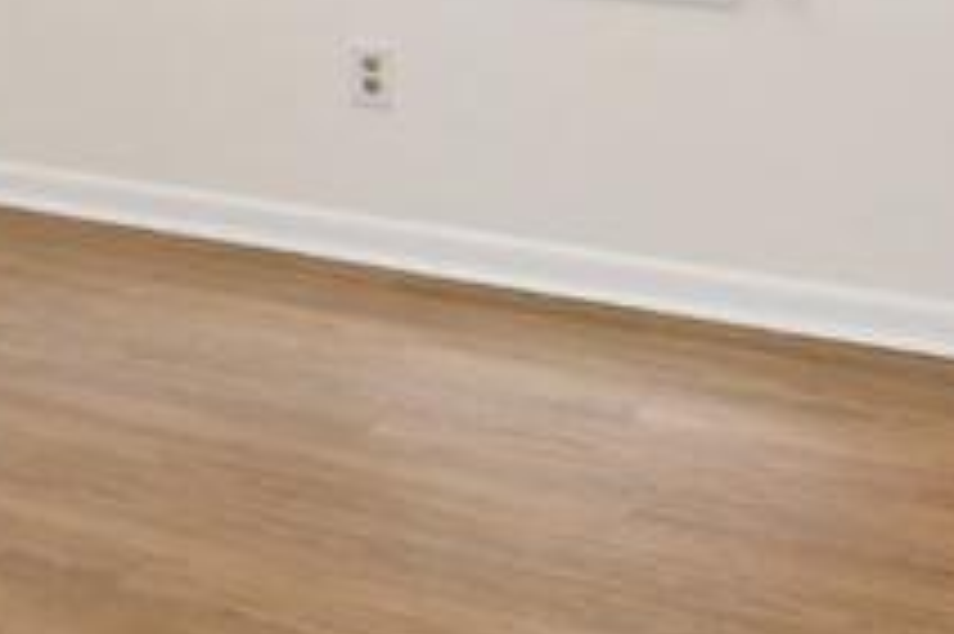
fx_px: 2304
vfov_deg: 15.1
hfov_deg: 19.2
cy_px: -155
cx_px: -639
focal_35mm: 87
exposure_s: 1/60
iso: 560
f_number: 4
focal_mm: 12
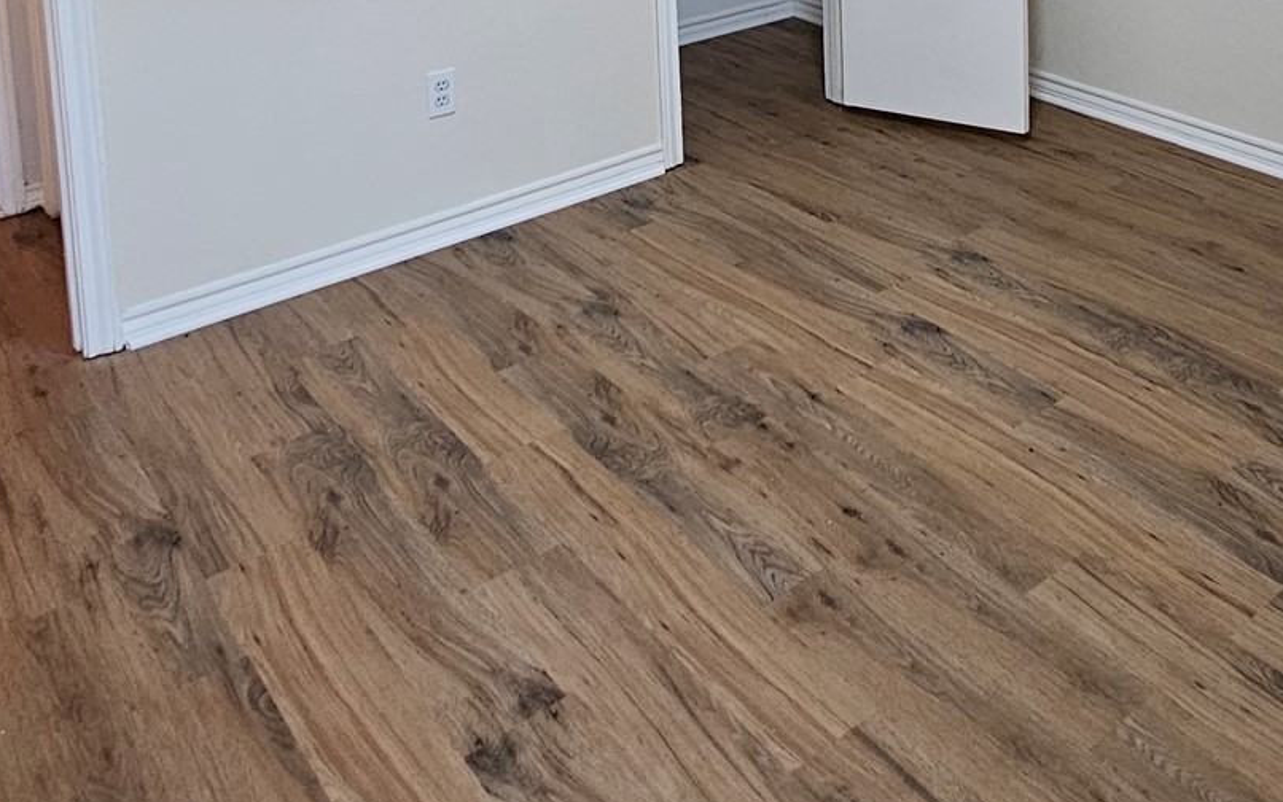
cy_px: -220
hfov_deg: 53.7
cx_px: 901
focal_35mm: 35
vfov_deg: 29.7
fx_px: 1224
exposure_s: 1/60
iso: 250
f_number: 2.2
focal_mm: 2.2
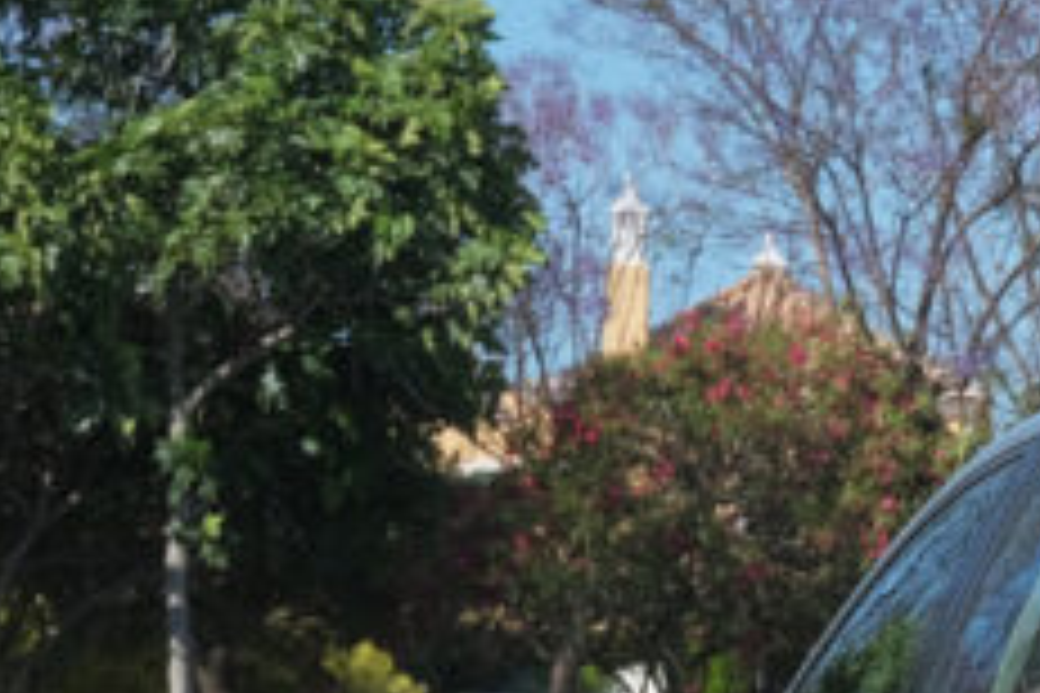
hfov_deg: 8.0
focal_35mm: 248
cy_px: 979
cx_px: 1828
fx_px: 7164
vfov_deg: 5.5
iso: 160
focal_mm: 37.4
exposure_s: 1/250
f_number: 9
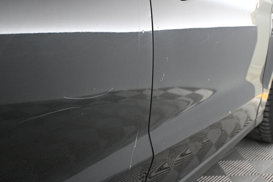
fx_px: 347
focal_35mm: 46
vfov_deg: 29.4
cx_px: 136
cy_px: 91
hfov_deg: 43.0
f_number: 4.8
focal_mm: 30.5
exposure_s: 1/60
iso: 6400
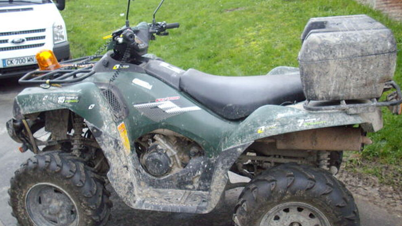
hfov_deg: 49.4
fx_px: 437
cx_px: 203
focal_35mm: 41
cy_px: 132
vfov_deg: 29.0
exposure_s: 1/50
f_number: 2.8
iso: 242
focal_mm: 6.2
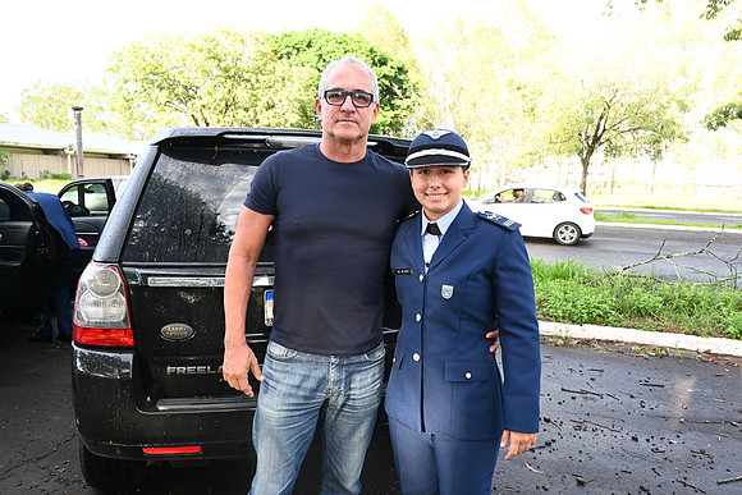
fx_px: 495
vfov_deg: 53.2
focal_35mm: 24
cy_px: 248
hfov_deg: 73.7
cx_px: 371
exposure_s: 1/250
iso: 1000
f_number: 5.6
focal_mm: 16
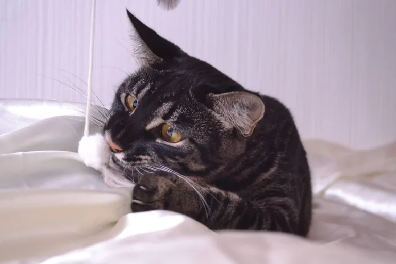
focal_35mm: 52
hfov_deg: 37.9
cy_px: 132
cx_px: 198
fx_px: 577
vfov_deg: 25.8
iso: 100
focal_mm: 35
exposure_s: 1/60
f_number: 5.6
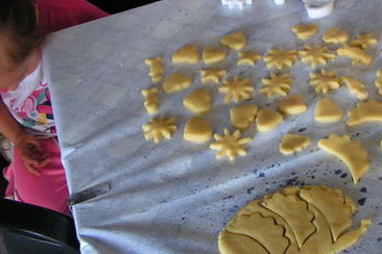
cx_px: 253
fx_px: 584
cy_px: 68
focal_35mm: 55
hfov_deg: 35.9
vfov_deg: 24.4
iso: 160
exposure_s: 1/40
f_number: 3.2
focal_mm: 6
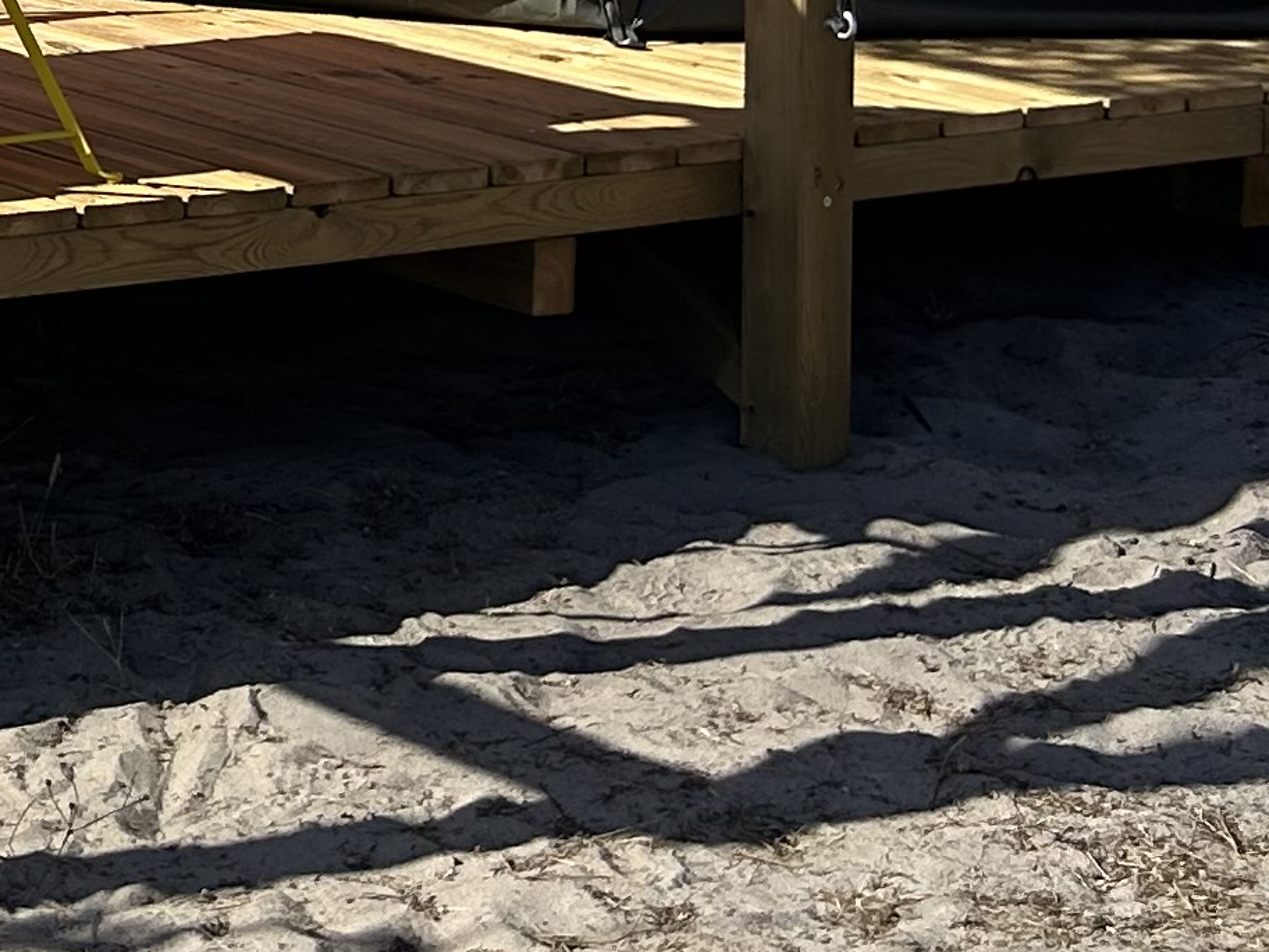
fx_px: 4216
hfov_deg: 15.3
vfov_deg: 12.1
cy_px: -569
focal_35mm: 115
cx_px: -824
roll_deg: +0.1
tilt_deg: -1.3
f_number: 1.5
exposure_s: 1/3831
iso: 50
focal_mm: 5.7
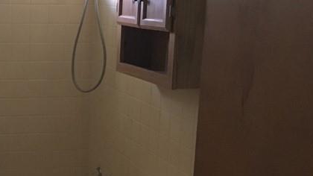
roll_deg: -0.9
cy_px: 119
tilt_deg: -10.3
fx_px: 639
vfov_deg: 15.6
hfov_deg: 26.2
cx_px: 5
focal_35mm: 77
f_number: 2.2
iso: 200
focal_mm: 4.15
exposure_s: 1/30
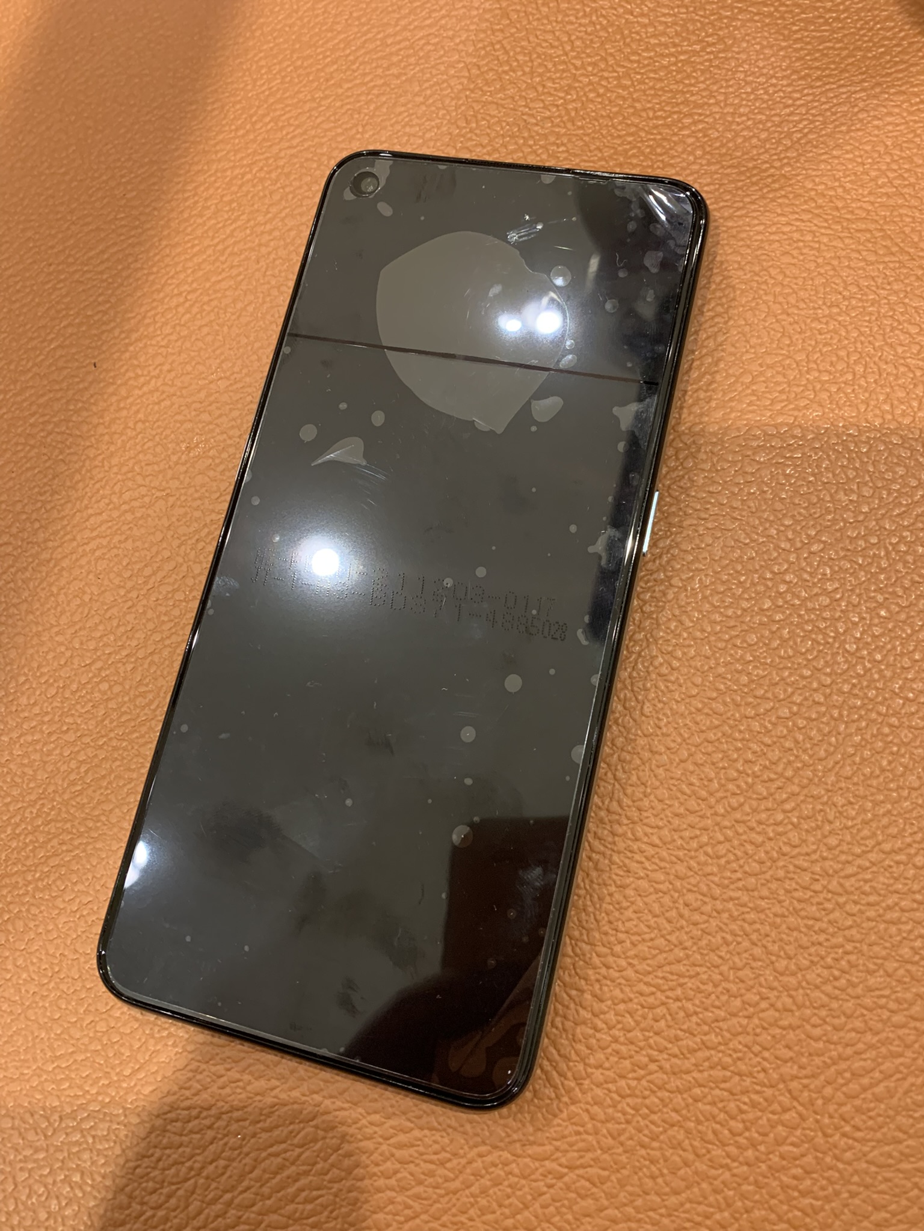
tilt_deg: -74.7
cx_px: 462
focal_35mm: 26
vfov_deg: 67.3
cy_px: 616
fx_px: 925
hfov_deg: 53.1
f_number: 1.8
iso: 200
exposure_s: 1/50
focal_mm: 4.25
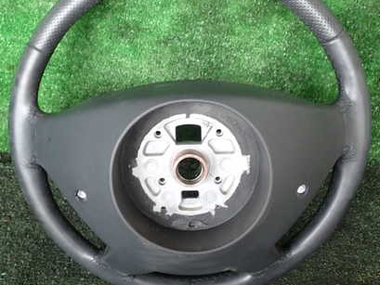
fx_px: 483
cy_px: 122
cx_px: 160
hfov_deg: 42.8
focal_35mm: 44
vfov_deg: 32.8
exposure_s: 1/50
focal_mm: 5.4
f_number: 2.3
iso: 200
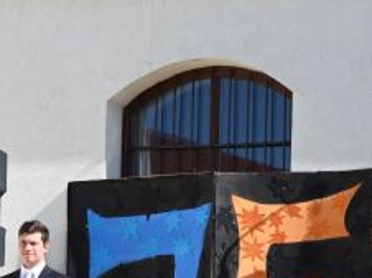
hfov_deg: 9.0
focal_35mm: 218
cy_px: 329
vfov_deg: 6.8
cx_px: 410
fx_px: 2340
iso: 1600
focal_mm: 64
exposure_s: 1/1000
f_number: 16
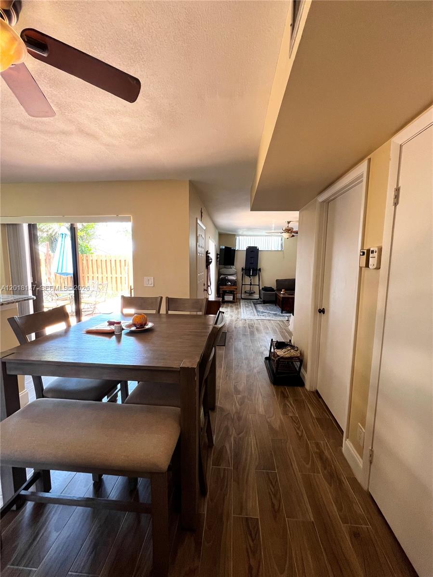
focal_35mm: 13
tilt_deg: -7.9
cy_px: 288
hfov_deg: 89.9
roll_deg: -0.6
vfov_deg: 106.2
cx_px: 216
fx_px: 217
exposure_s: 1/60
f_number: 1.8
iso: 200
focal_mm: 1.57
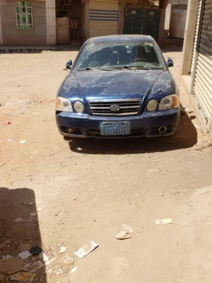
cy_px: 142
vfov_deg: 67.3
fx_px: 212
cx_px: 106
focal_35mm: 26
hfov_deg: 53.1
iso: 50
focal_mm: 4.3
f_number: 2.4
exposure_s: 1/1501
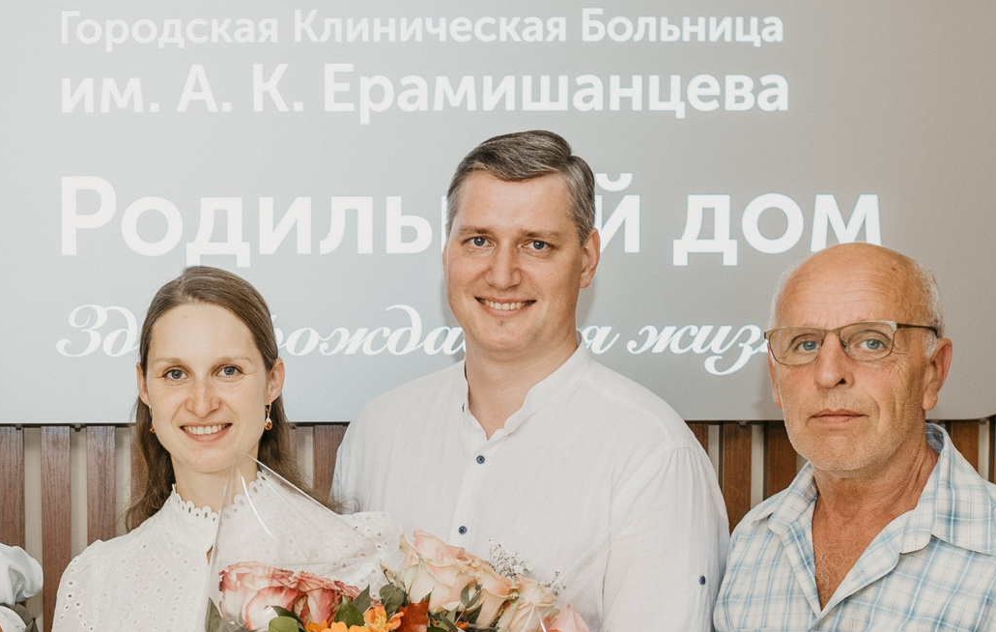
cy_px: 640
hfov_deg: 22.9
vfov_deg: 14.7
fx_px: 2399
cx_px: 95
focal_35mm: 88
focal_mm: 28
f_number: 4
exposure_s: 1/160
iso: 250
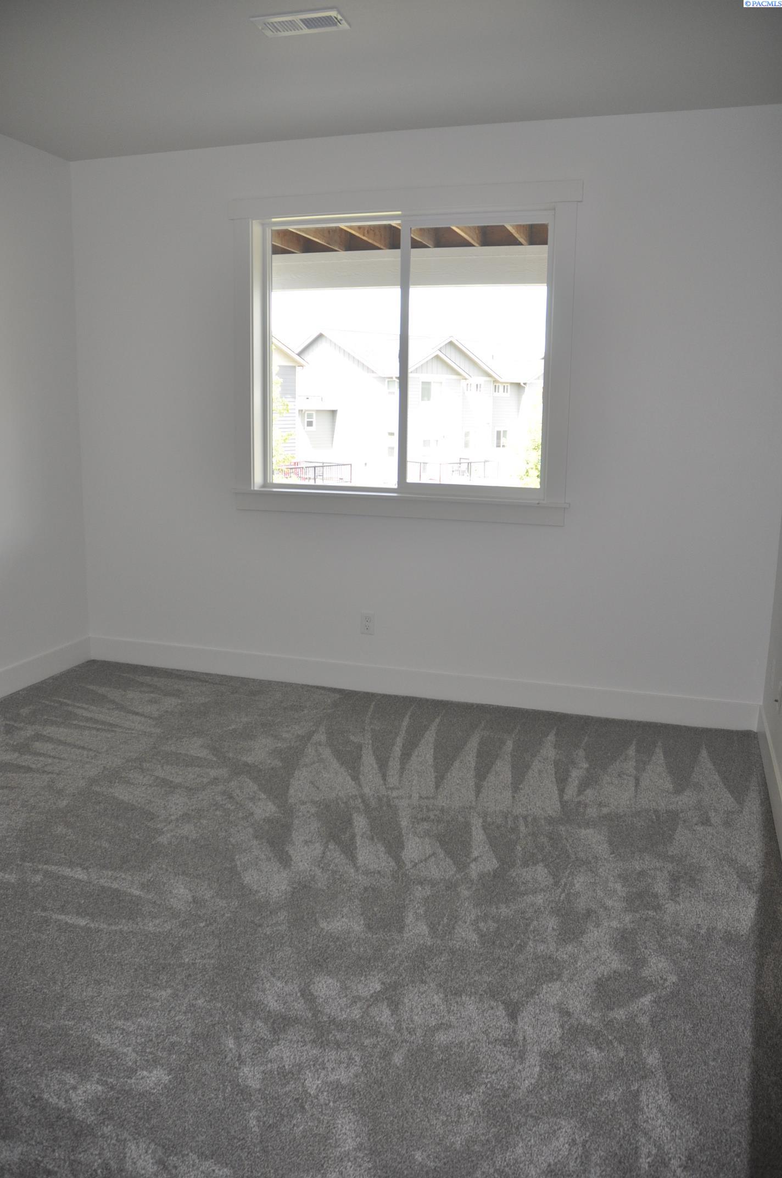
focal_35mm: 27
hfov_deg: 47.8
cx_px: 391
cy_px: 589
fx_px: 882
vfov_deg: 67.4
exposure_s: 1/200
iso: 360
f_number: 3.5
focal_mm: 18
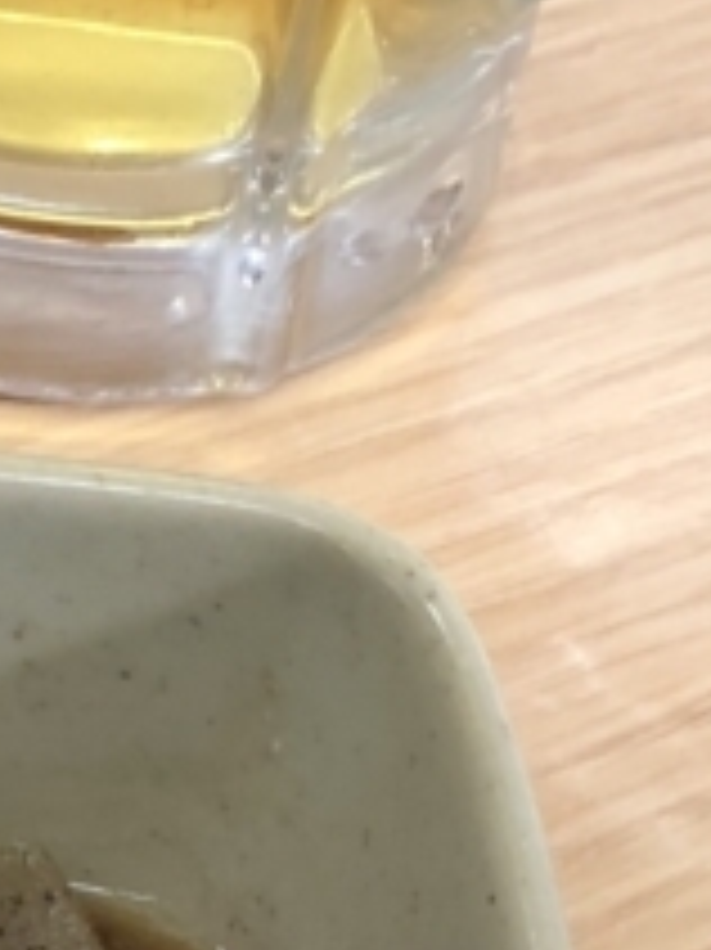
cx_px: -558
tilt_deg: -39.6
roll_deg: +0.3
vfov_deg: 14.3
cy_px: 59
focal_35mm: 136
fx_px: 3728
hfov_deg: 10.3
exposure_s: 1/30
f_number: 1.8
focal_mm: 3.99
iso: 32
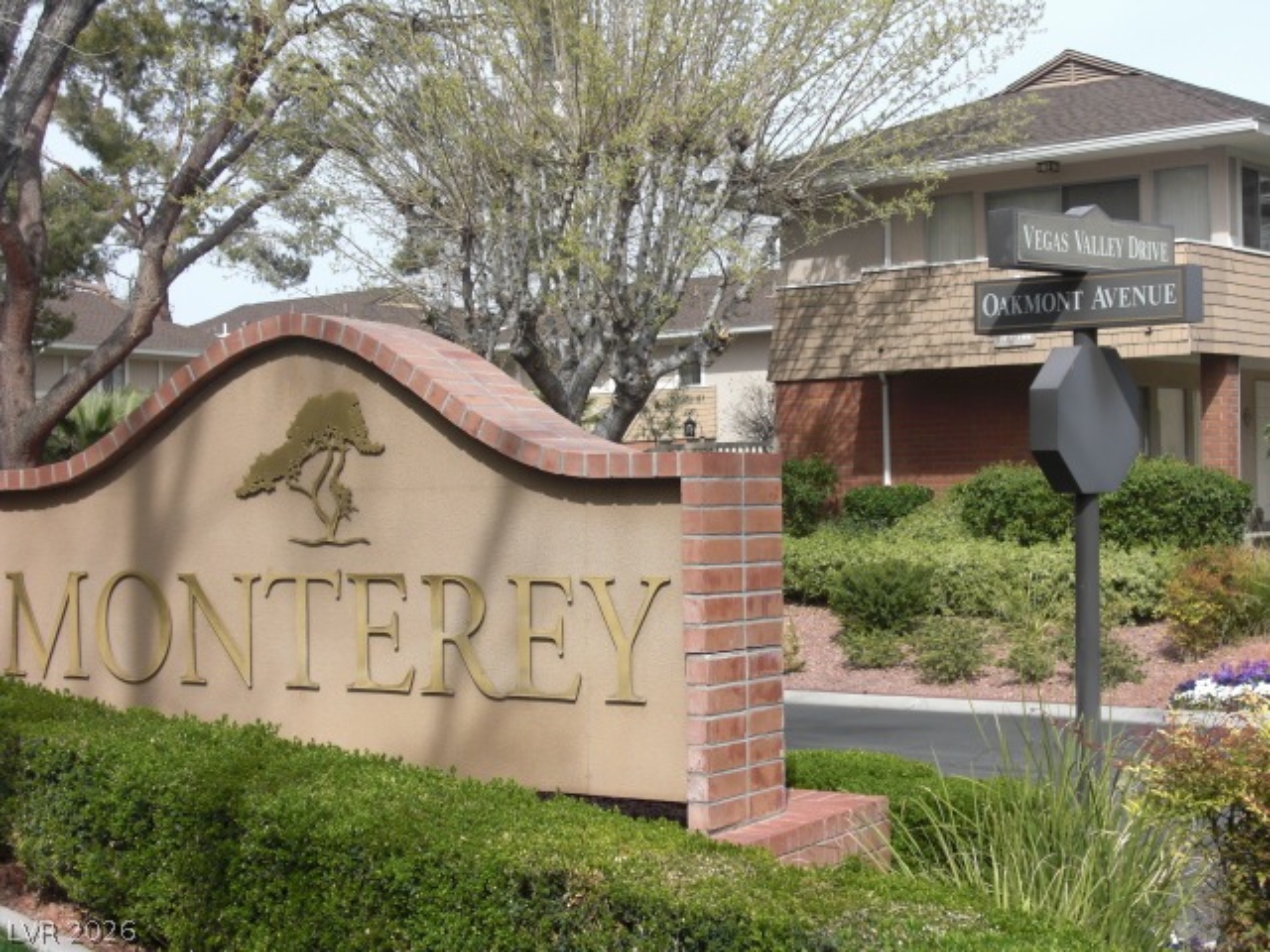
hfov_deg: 31.7
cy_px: 476
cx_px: 635
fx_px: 2238
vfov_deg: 24.0
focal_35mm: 61
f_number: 3.8
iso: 50
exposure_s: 1/400
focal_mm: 10.8
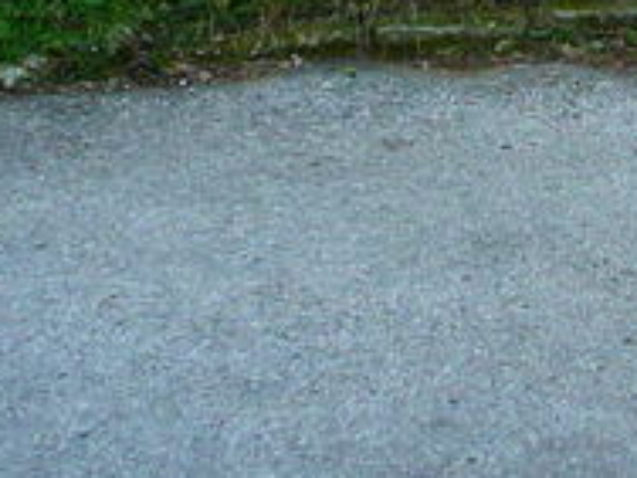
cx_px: 935
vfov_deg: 14.3
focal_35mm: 94
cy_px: -314
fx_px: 1730
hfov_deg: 18.6
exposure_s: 1/80
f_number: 3.3
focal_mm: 4.6
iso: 200
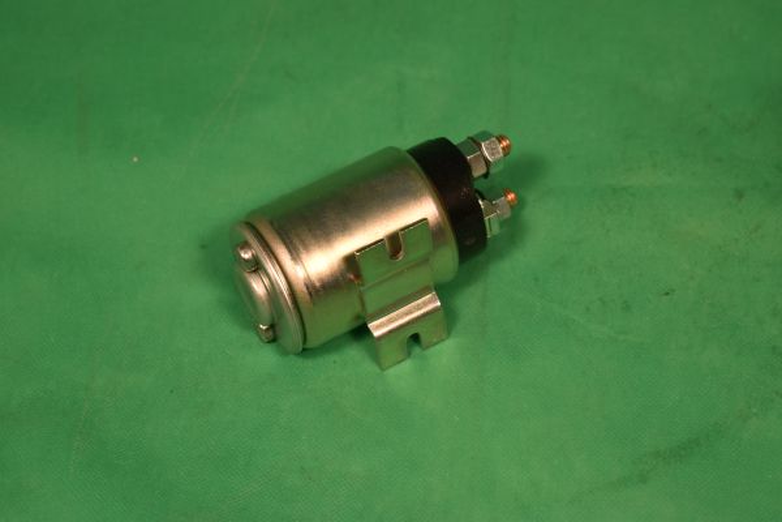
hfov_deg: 24.6
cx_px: 391
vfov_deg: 16.6
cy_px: 261
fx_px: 1792
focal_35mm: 82
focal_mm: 55
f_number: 5.6
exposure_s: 1/200
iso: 100
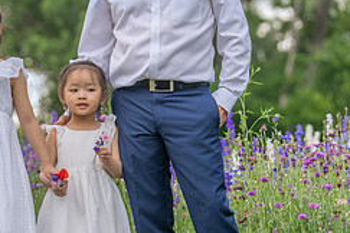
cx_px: -20
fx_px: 2557
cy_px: 111
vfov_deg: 5.2
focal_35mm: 263
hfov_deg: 7.8
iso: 160
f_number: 3.2
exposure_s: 1/400
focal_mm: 110
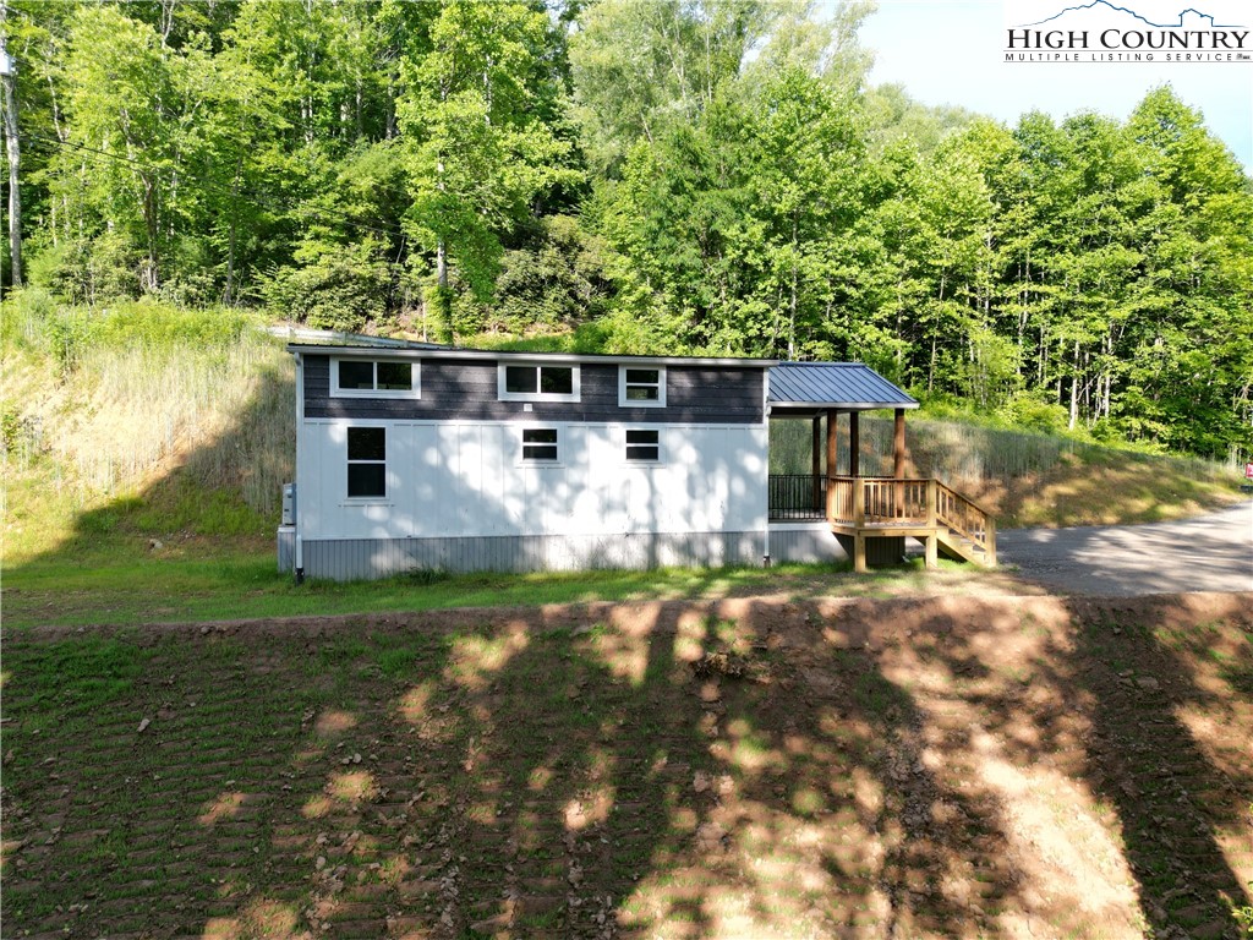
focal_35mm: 24
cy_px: 470
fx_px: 869
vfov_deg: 56.8
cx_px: 626
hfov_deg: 71.6
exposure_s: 1/1000
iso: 100
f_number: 1.7
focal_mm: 6.72
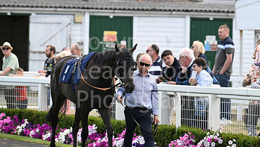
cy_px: 75
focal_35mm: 242
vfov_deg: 5.0
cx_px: 145
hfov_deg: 8.9
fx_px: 1669
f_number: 4.5
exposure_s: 1/2000
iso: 800
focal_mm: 200
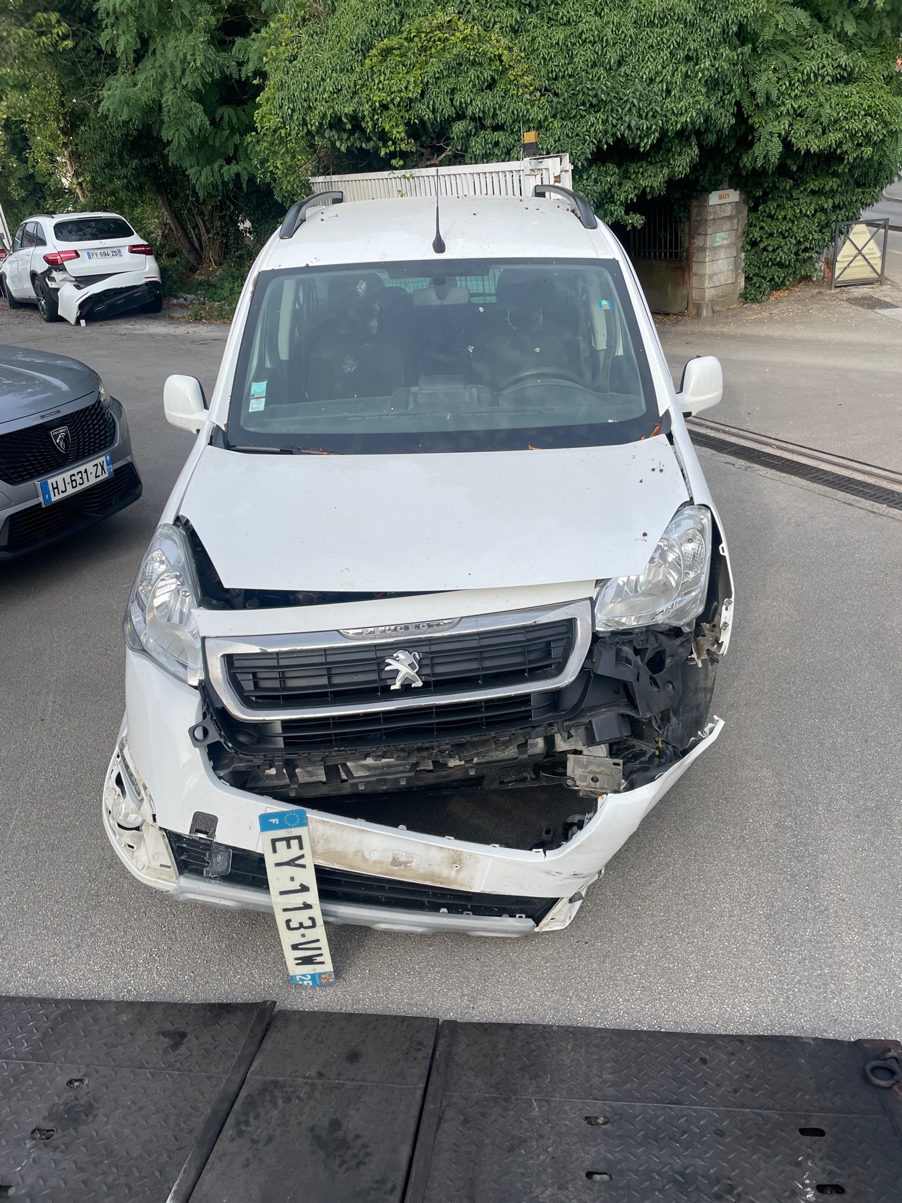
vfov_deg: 67.3
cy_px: 602
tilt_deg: -26.6
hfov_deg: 53.1
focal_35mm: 26
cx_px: 451
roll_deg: +6.2
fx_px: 903
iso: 32
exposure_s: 1/1887
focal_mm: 4.2
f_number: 1.6
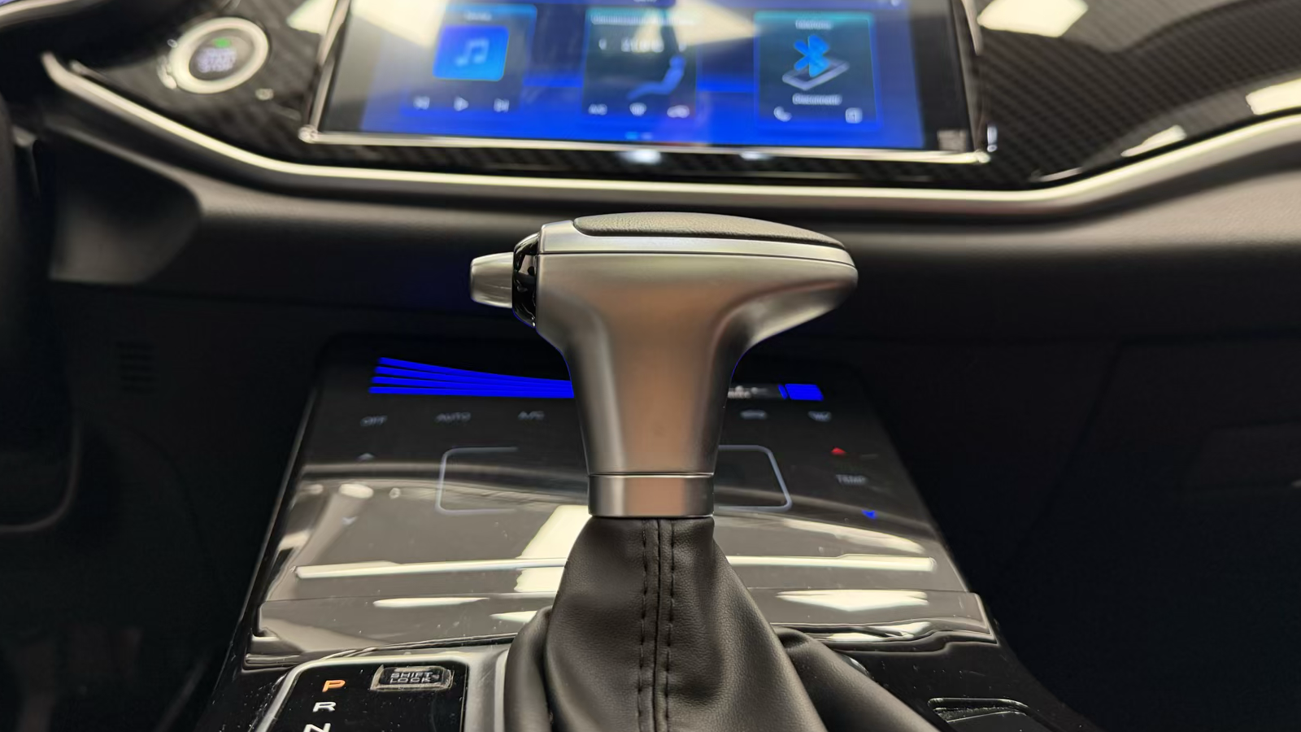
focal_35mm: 28
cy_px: 246
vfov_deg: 41.0
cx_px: 622
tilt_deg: +2.6
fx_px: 966
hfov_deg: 67.9
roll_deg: -2.3
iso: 320
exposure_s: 1/50
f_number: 1.78
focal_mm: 6.76
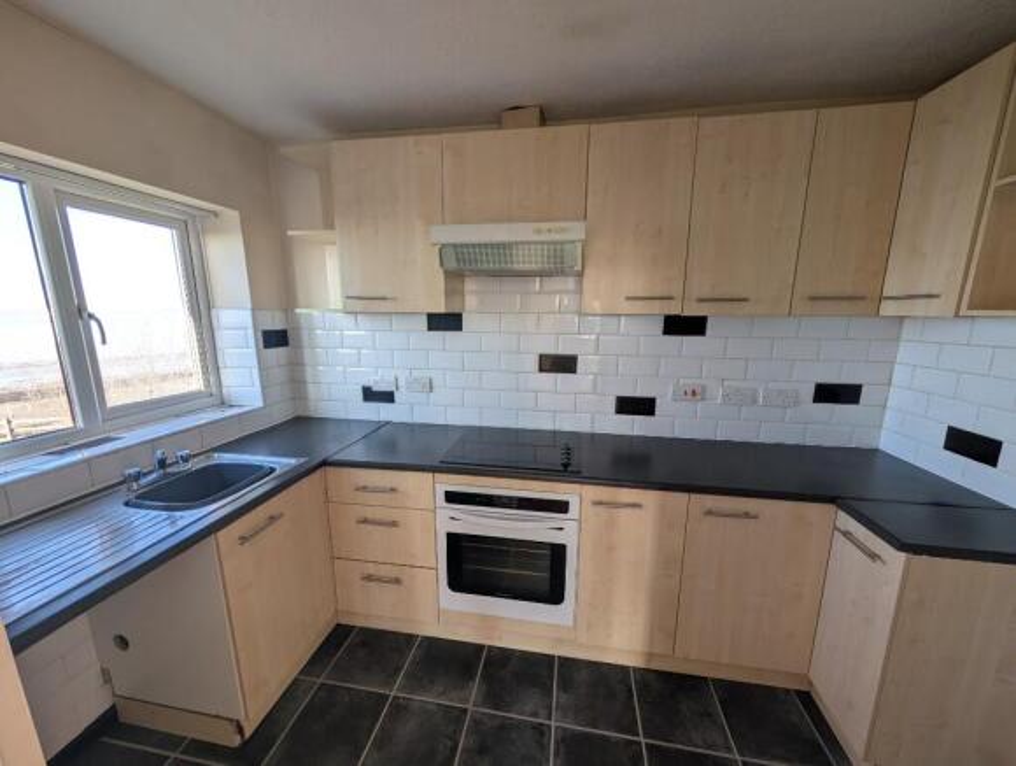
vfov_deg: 94.7
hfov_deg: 110.4
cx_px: 508
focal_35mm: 12
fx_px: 353
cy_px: 383
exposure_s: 1/248
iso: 78
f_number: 1.7
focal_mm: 2.02
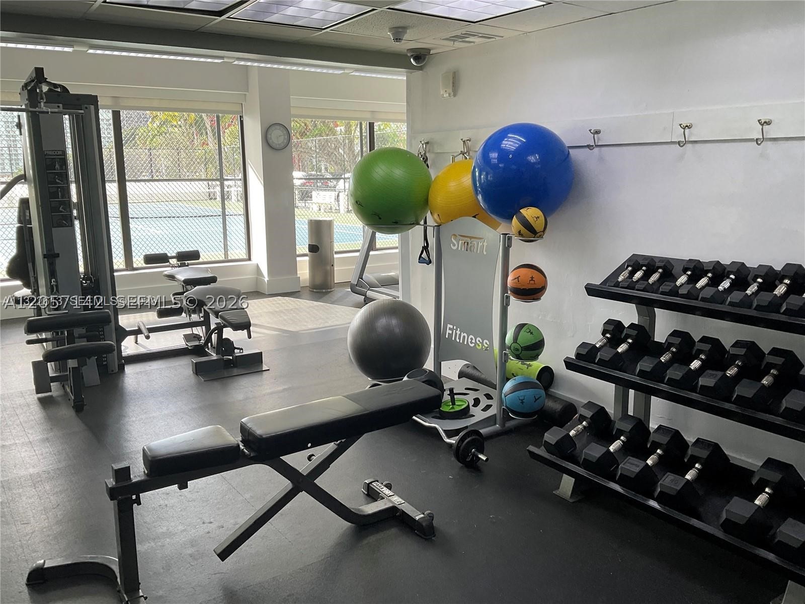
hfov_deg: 61.7
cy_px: 302
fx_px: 674
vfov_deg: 48.2
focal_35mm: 29
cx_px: 402
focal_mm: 3
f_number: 1.8
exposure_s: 1/120
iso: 20
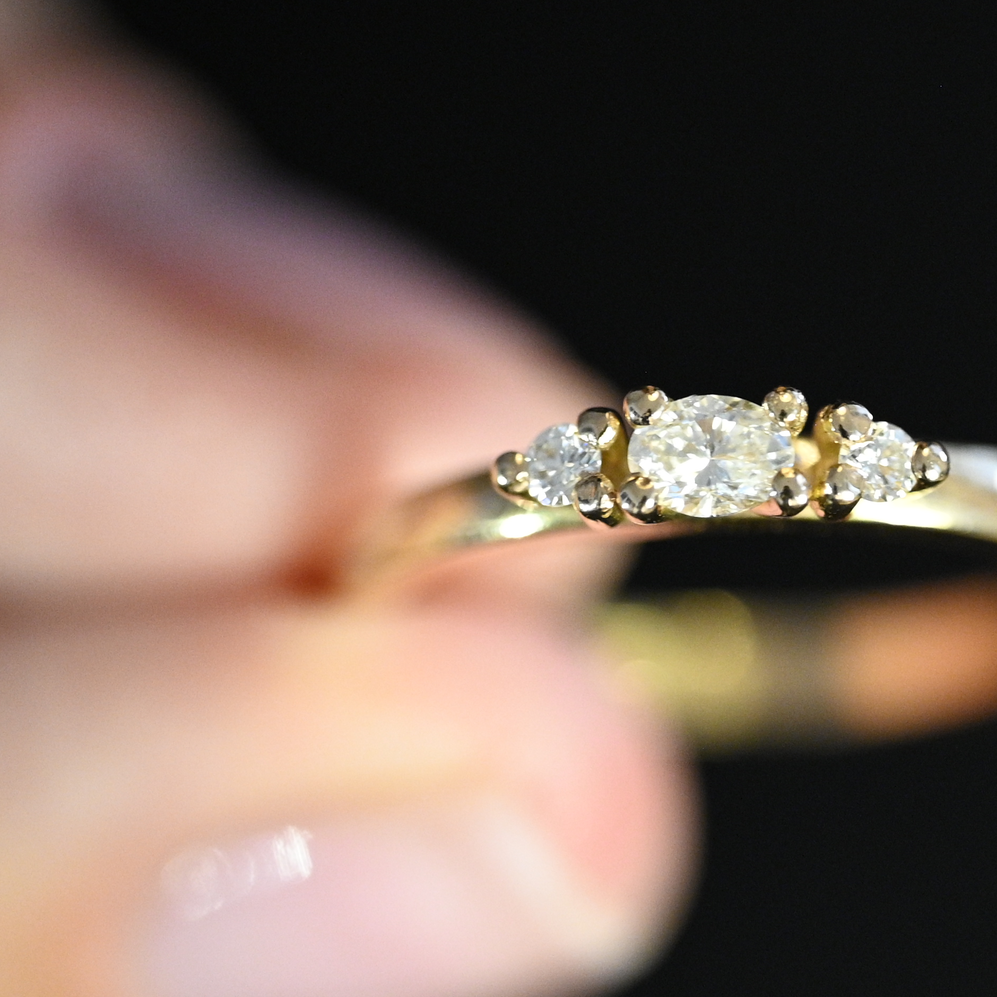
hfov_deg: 6.1
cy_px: 584
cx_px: 797
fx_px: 9352
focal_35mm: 287
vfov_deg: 6.1
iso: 3200
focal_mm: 105
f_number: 3.3
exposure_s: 1/125
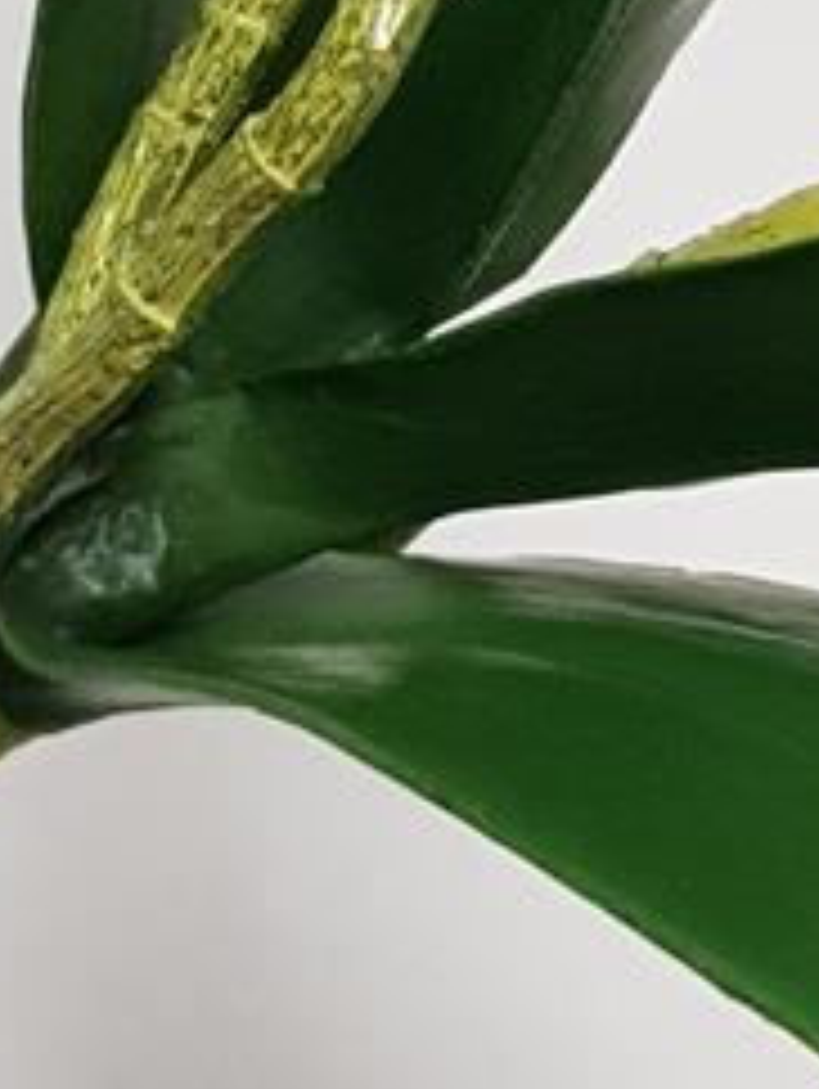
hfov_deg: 16.2
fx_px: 2708
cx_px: 1080
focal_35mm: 86
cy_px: -22
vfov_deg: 21.8
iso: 320
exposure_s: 1/100
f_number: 1.7
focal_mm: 4.3
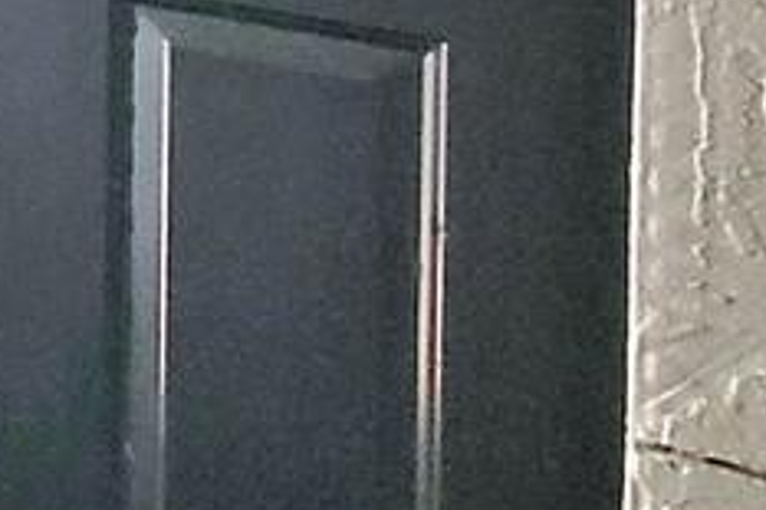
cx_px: -1443
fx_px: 1977
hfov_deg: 12.0
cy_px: -158
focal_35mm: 93
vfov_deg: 14.1
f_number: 2.2
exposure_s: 1/60
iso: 125
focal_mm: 2.2
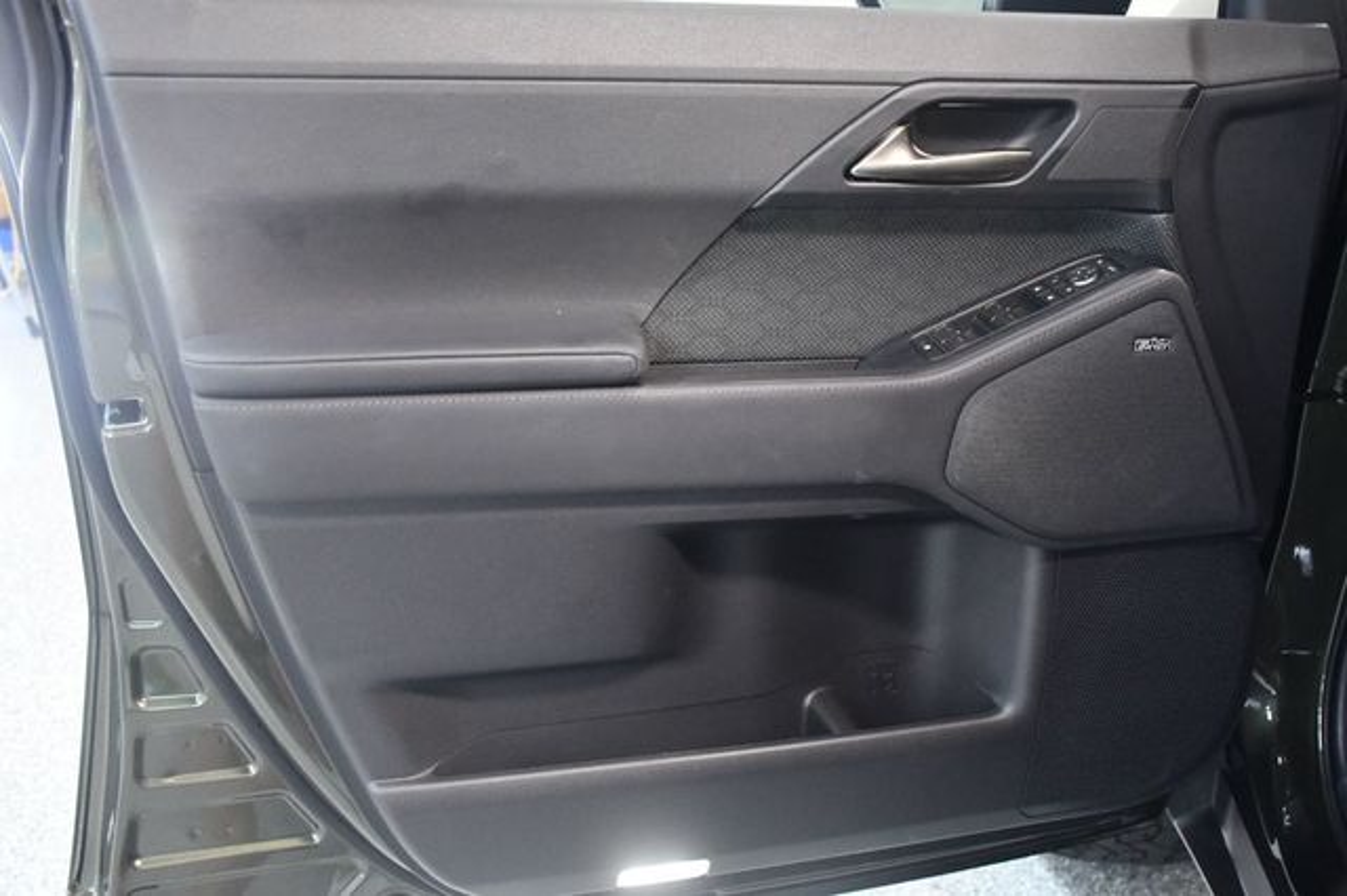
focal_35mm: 36
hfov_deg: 53.2
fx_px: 1346
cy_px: 448
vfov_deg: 36.8
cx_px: 674
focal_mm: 24
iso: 5600
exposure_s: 1/60
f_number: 3.8
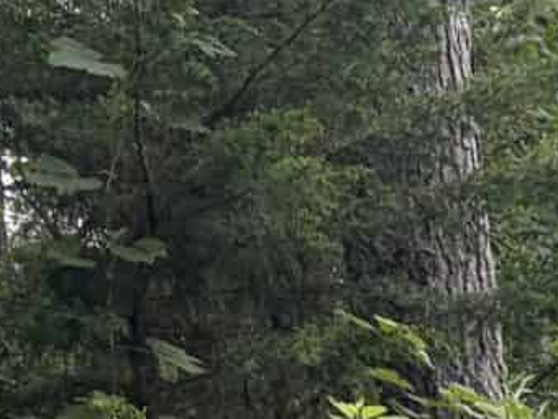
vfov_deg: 7.2
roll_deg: +2.9
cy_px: 919
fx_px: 3159
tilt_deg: -0.7
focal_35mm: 196
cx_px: 1564
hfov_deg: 8.7
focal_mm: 5.96
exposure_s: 1/523
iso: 64
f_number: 1.6
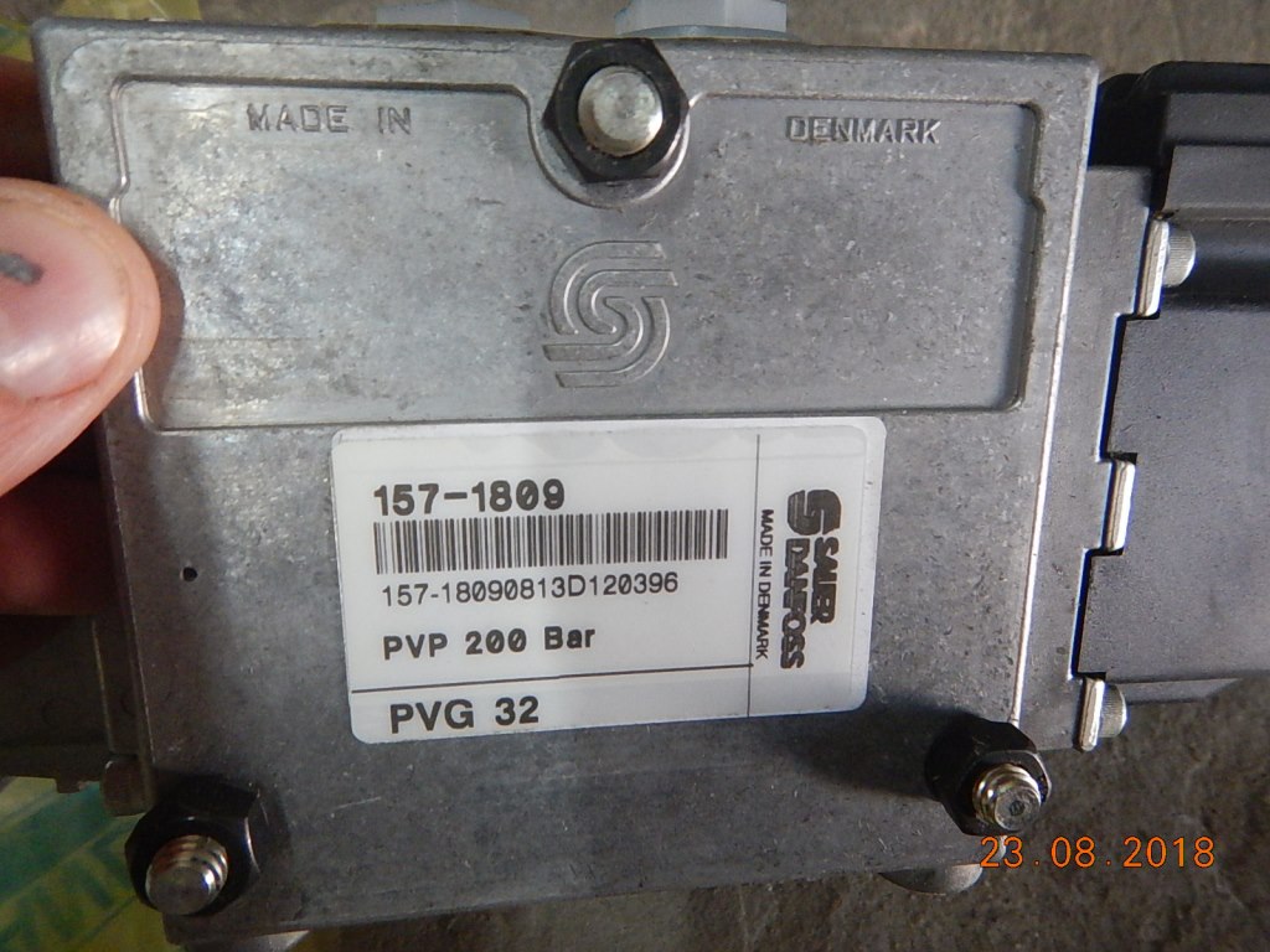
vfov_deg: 56.8
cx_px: 635
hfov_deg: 71.6
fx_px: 881
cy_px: 476
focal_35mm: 24
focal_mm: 4.3
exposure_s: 1/30
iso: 200
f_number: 2.8
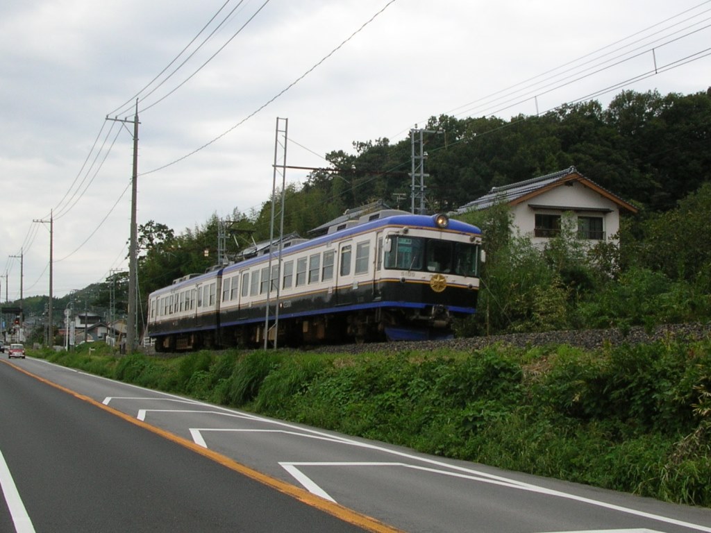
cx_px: 356
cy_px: 266
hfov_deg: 52.6
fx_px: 719
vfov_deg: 40.7
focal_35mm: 35
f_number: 5.6
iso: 50
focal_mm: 5.8
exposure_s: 1/226
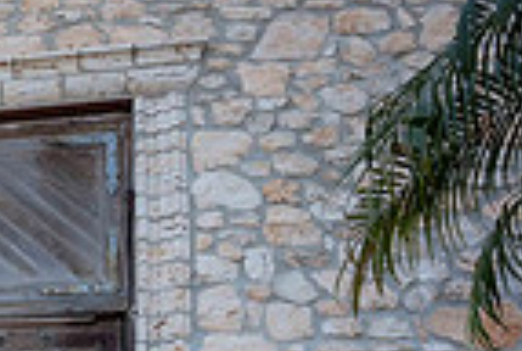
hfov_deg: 19.7
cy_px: 623
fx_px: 1177
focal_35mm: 81
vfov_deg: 14.9
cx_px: -372
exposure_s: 1/500
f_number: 2.8
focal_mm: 20
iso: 125
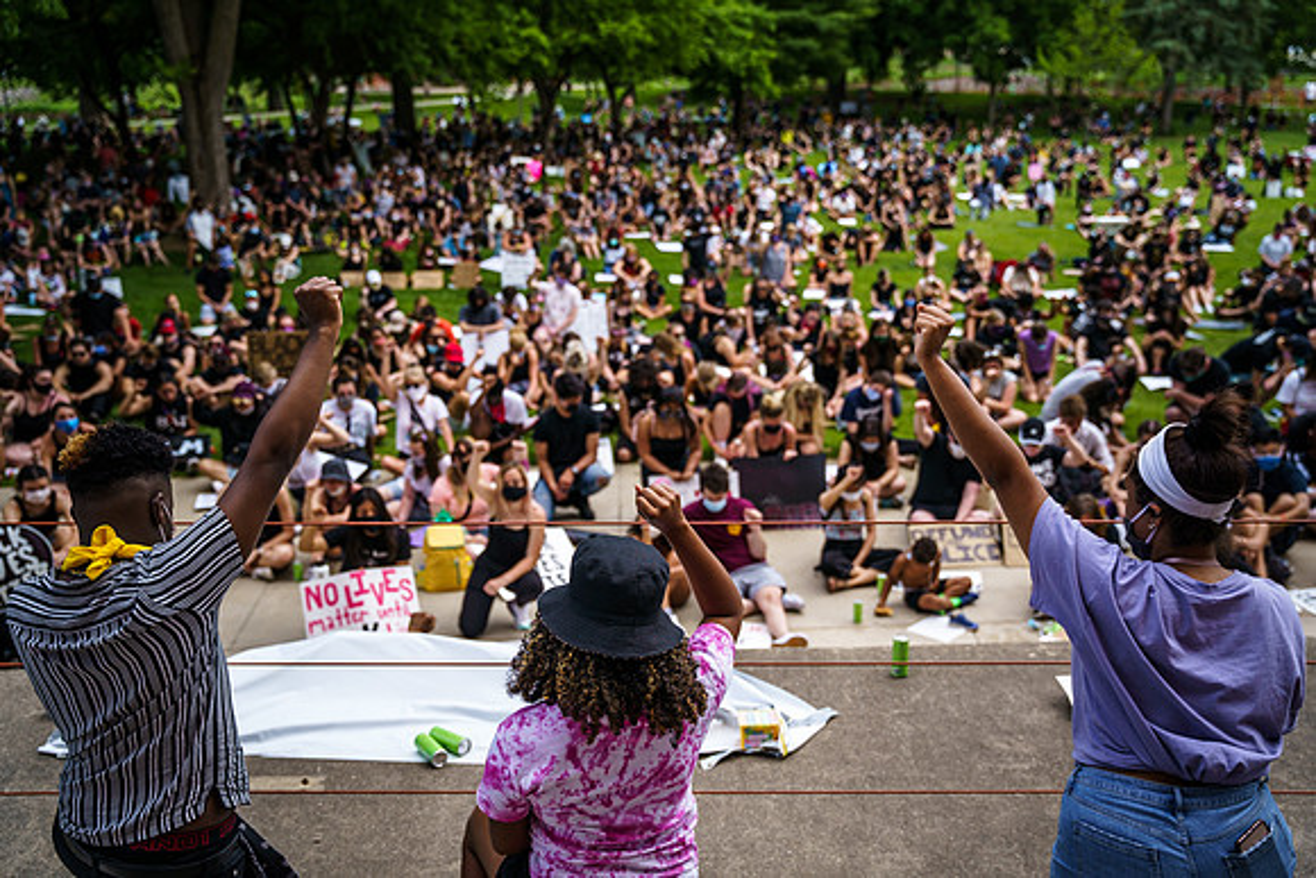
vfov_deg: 35.5
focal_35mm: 37
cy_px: 447
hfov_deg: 51.3
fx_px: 1370
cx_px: 677
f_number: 2.8
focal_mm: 36.3
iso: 200
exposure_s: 1/1000
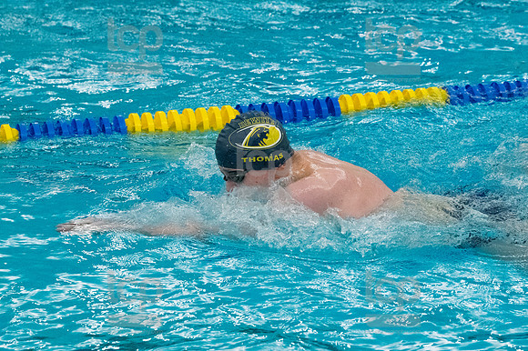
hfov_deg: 13.7
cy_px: 176
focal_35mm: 150
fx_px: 2199
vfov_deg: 9.1
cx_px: 264
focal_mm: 100
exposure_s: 1/1250
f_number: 5
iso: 10000
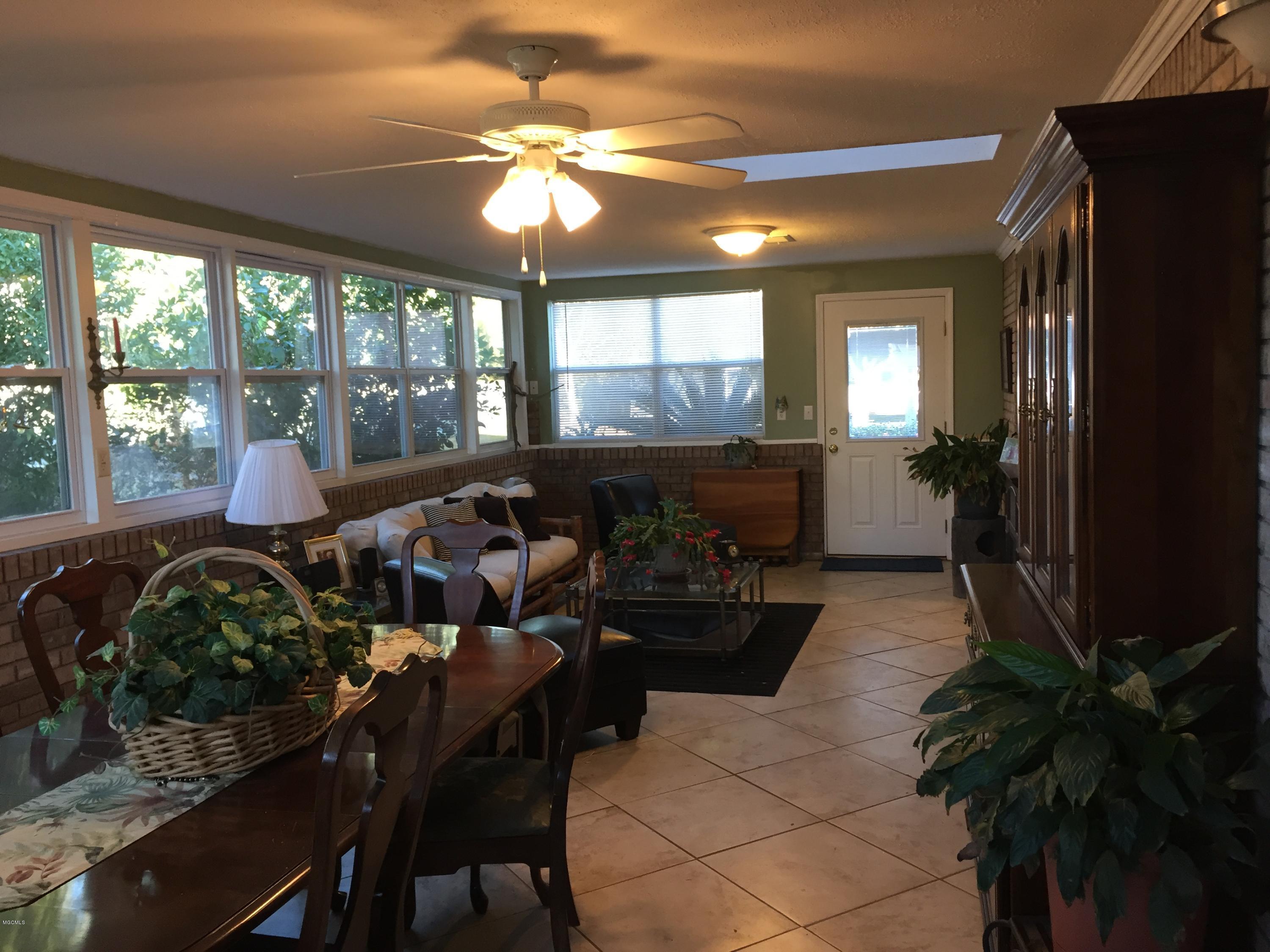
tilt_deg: -4.0
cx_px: 635
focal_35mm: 29
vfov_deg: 48.2
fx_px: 1064
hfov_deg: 61.7
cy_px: 476
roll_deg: +1.6
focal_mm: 4.15
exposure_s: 1/30
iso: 64
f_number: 2.2
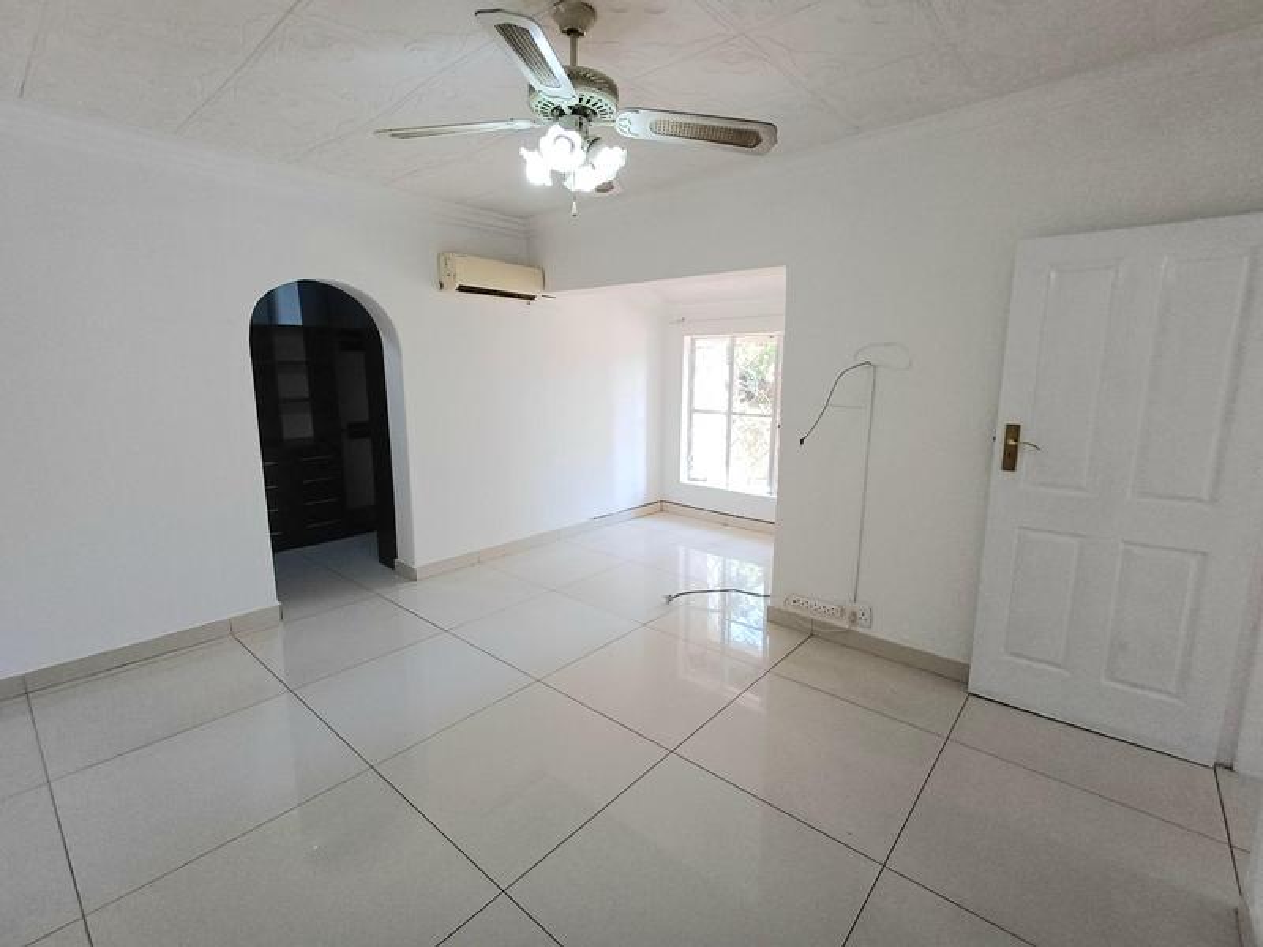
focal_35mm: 16
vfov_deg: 78.1
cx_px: 632
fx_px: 584
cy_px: 474
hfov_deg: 94.5
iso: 100
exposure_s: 1/50.3
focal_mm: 1.64
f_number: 2.2
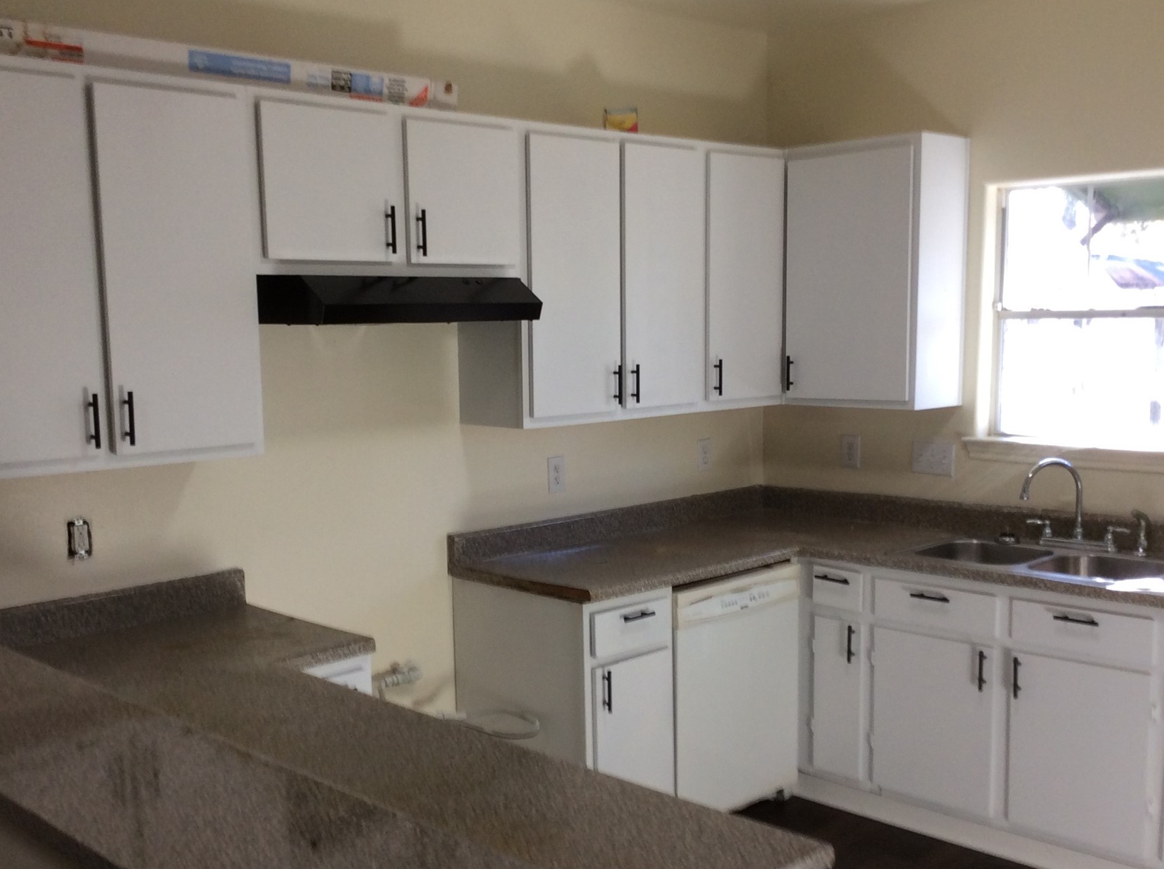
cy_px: 480
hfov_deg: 46.8
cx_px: 520
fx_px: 1343
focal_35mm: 40
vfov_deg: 35.8
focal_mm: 3.3
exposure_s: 1/40
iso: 40
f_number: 2.4
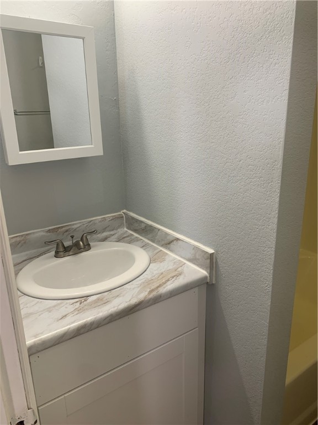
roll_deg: +1.8
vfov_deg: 67.3
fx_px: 318
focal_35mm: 26
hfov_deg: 53.1
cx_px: 159
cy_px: 212
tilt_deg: -17.0
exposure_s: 1/60
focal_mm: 4.25
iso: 80
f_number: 1.8
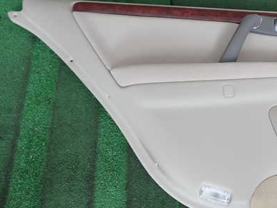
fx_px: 392
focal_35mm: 49
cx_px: 197
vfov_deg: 29.7
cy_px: 105
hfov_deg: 38.2
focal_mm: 5.79
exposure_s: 1/60
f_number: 2.4
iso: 160
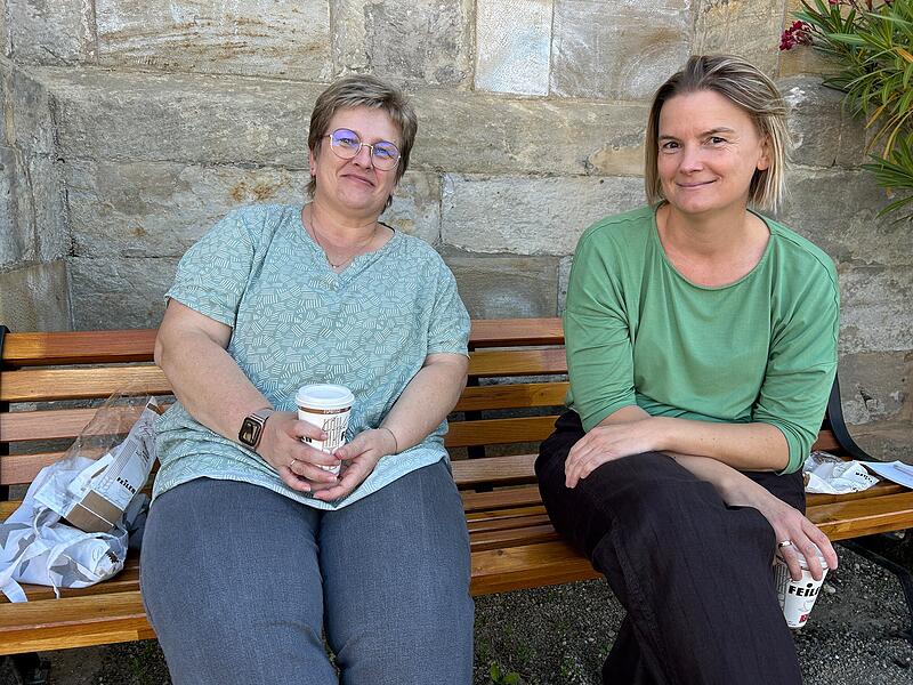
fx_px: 686
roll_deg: -0.7
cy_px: 342
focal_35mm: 26
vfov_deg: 53.1
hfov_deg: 67.3
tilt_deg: -9.4
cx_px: 456
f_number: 1.5
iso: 50
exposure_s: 1/469
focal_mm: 5.7
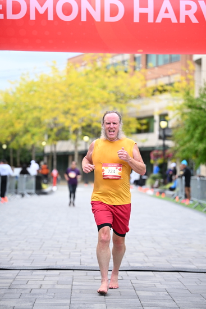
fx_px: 849
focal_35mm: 99
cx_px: 103
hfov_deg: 13.8
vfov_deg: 20.6
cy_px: 154
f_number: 2.8
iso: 640
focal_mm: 99
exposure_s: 1/2000
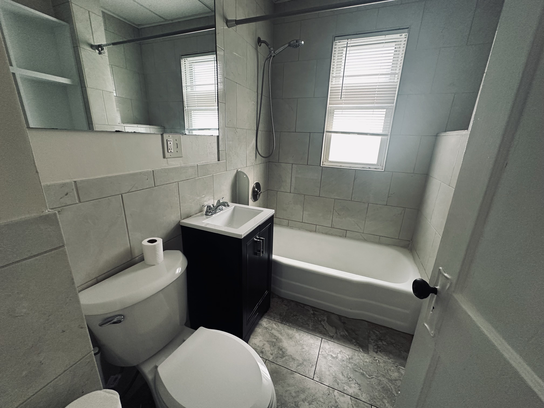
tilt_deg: -17.7
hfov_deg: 102.1
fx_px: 220
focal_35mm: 14
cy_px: 204
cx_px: 272
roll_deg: -2.2
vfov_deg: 85.7
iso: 250
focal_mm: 2.22
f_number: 2.2
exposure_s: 1/99
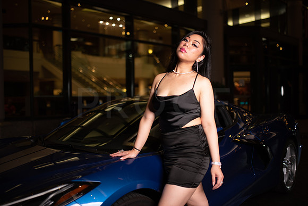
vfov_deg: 37.9
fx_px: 300
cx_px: 154
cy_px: 103
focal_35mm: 35
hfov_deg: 54.4
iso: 500
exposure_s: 1/640
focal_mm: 35
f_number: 1.4
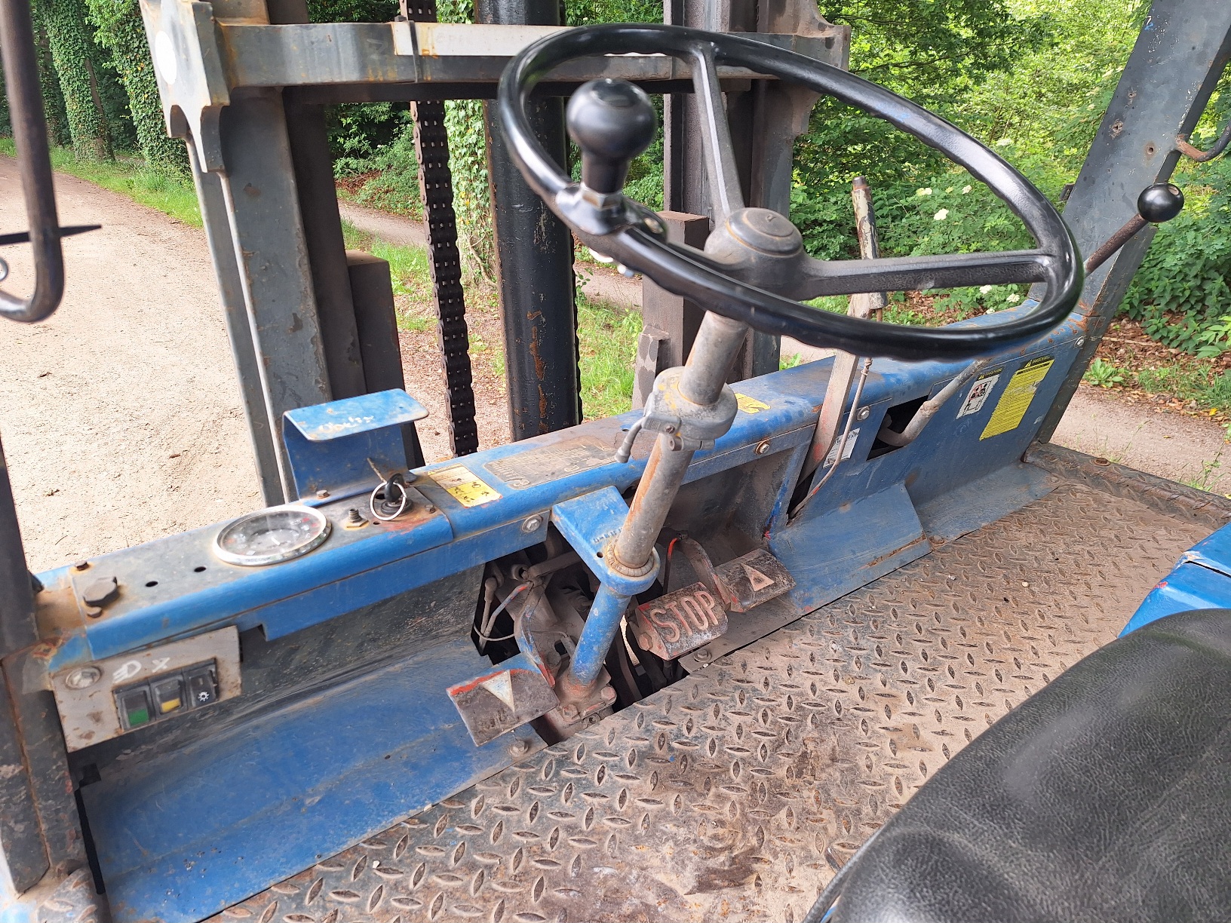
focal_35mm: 23
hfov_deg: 73.9
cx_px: 616
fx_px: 818
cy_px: 462
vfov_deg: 58.9
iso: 40
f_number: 1.8
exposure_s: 1/200
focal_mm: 5.54
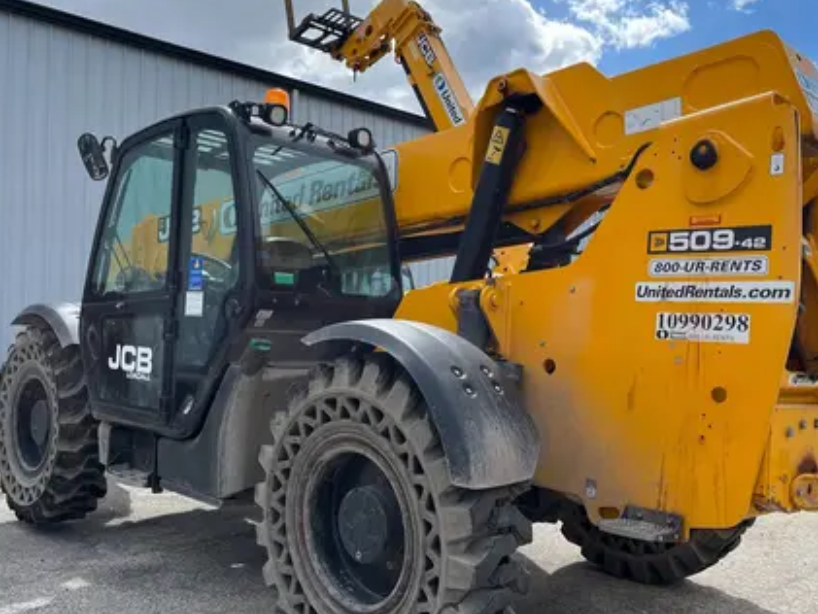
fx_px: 804
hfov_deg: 53.9
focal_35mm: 34
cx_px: 447
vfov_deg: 41.8
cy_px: 302
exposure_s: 1/1832
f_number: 1.6
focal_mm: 5.1
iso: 50
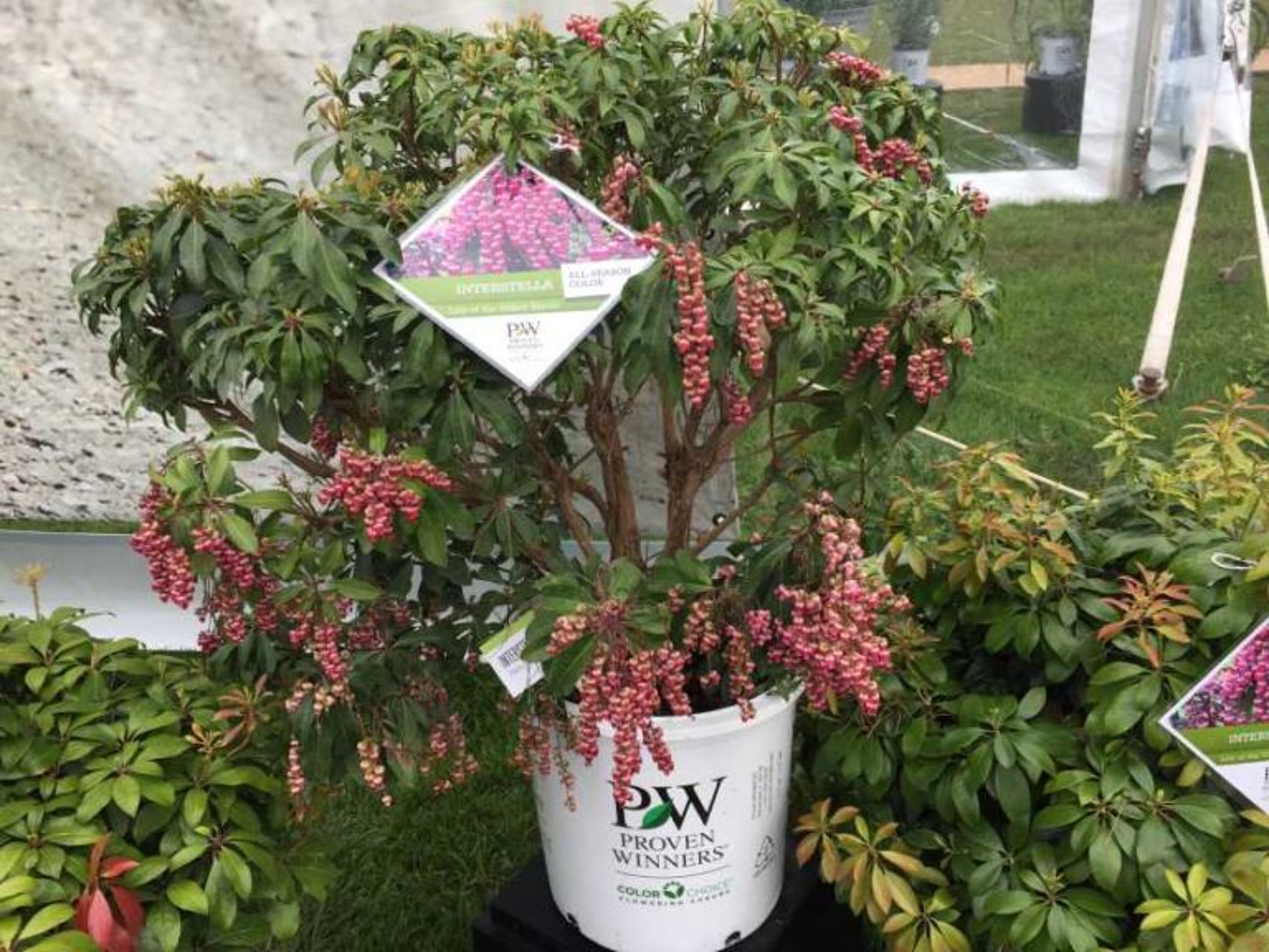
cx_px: 634
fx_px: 1063
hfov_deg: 61.7
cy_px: 476
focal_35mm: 29
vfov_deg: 48.2
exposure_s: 1/534
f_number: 2.2
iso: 32
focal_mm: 4.15
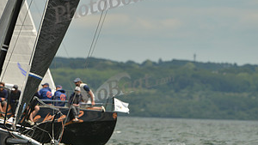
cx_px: 9
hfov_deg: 2.7
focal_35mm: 809
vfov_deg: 1.5
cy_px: 58
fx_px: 5536
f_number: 7.1
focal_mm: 400
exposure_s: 1/800
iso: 200
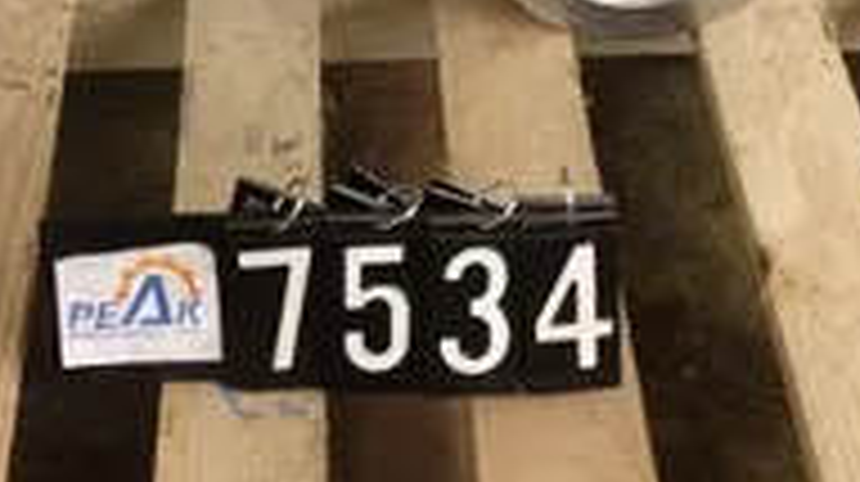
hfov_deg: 26.5
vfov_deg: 14.4
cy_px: -167
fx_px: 1823
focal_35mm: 80
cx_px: 351
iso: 160
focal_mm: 4.28
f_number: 2.4
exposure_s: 1/20
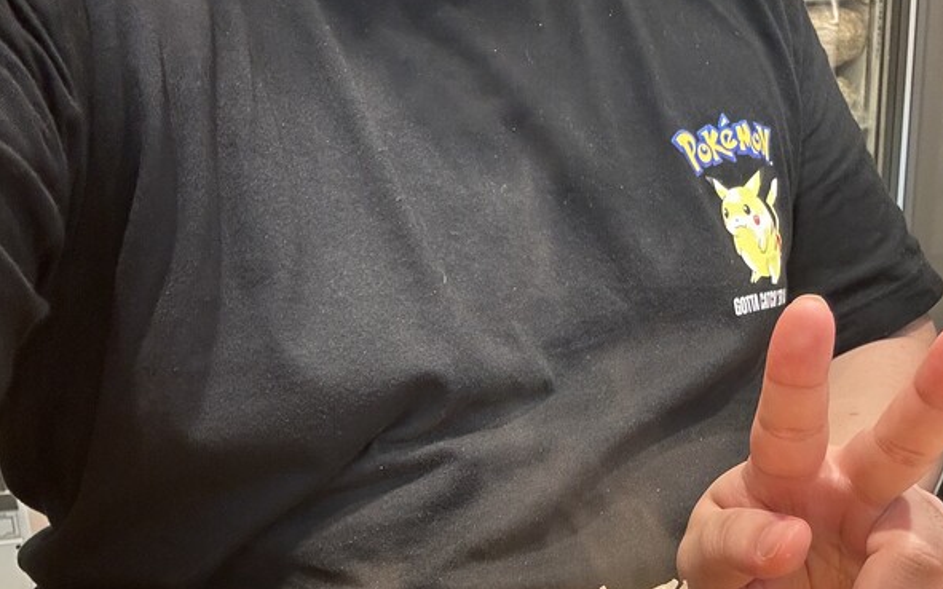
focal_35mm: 43
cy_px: 438
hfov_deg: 46.2
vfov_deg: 29.4
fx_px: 1105
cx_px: 475
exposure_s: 1/50
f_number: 1.9
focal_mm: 2.69
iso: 100
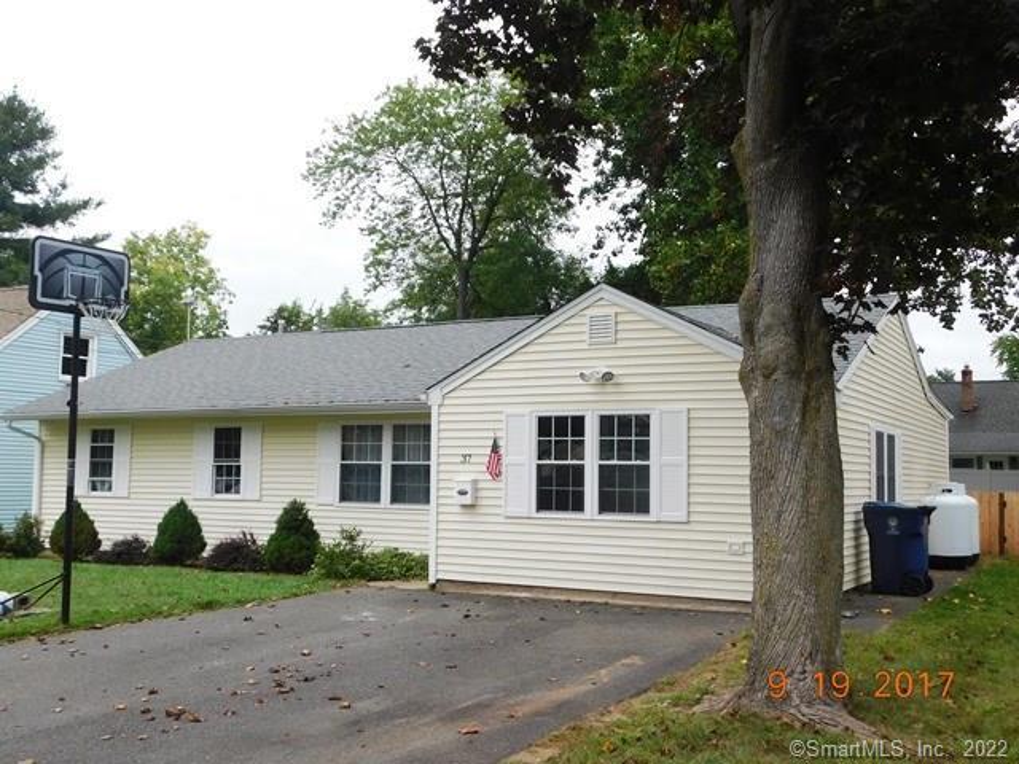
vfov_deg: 39.7
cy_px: 382
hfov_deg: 51.4
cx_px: 510
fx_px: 1060
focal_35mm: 36
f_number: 3.5
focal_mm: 6.3
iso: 125
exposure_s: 1/400
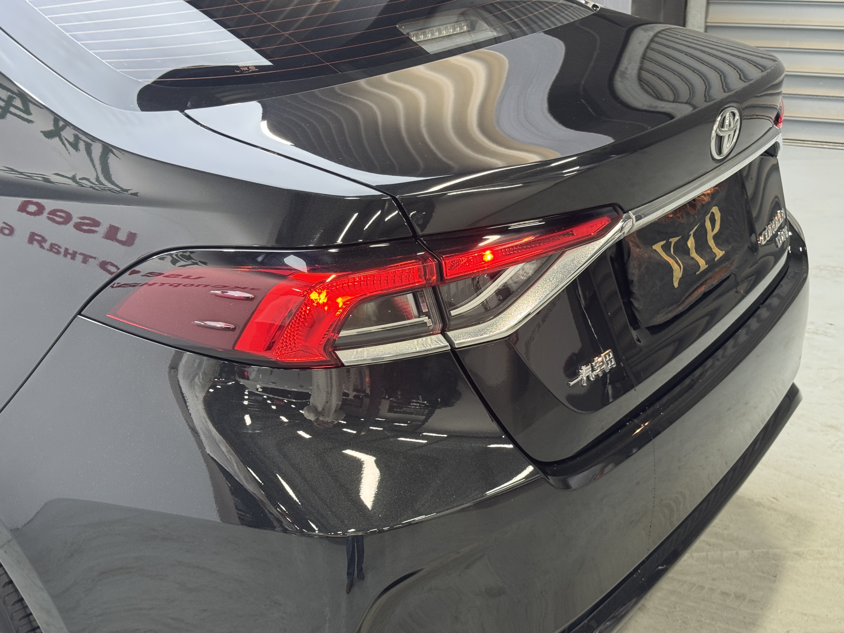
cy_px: 316
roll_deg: +2.7
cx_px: 422
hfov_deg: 39.7
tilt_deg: -19.7
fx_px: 1170
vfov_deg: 30.3
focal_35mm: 48
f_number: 1.78
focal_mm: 6.76
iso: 160
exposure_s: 1/50
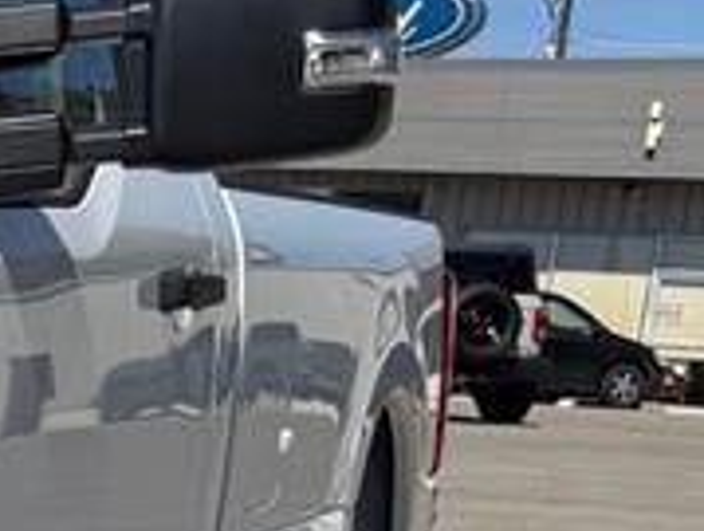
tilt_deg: -8.1
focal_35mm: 137
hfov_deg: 11.6
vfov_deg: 10.5
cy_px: 751
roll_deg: -4.0
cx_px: -1015
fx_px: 2792
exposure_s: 1/7353
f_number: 1.78
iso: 80
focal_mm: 6.76
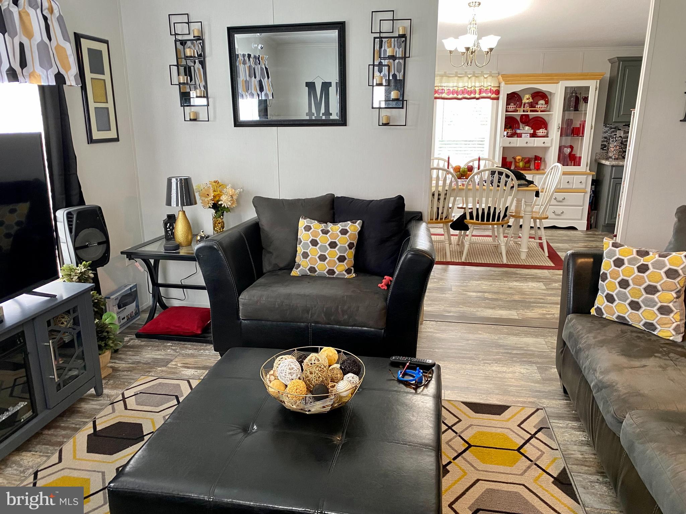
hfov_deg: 67.3
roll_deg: -0.1
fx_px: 515
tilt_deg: -16.3
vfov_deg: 53.1
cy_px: 257
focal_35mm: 26
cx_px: 343
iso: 200
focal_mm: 4.25
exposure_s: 1/60
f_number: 1.8
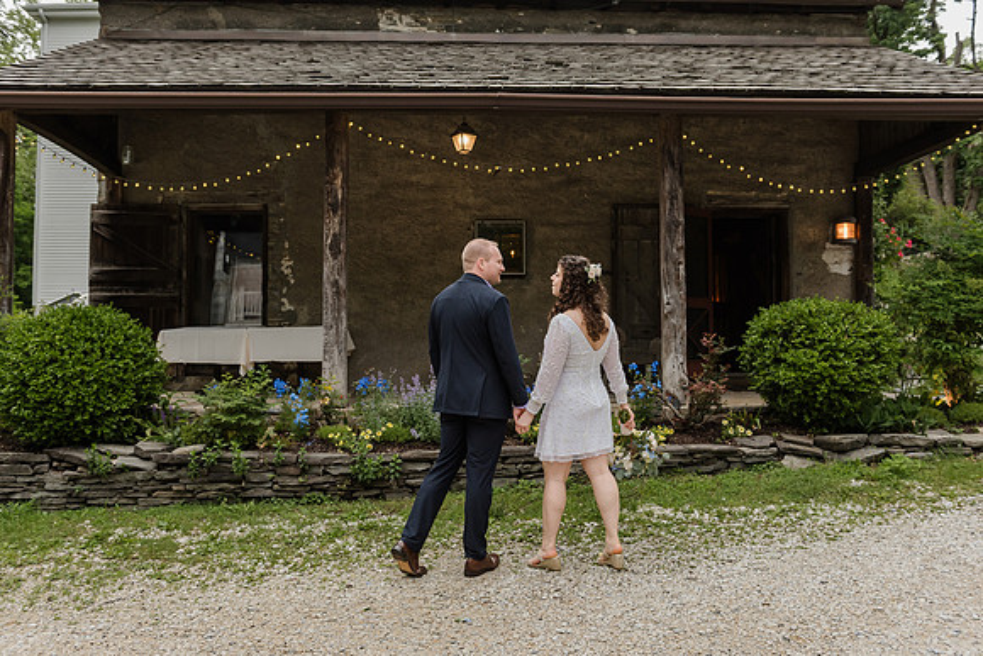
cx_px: 491
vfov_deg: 40.0
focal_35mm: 33
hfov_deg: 57.3
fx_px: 900
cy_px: 322
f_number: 4
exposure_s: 1/320
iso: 800
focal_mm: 32
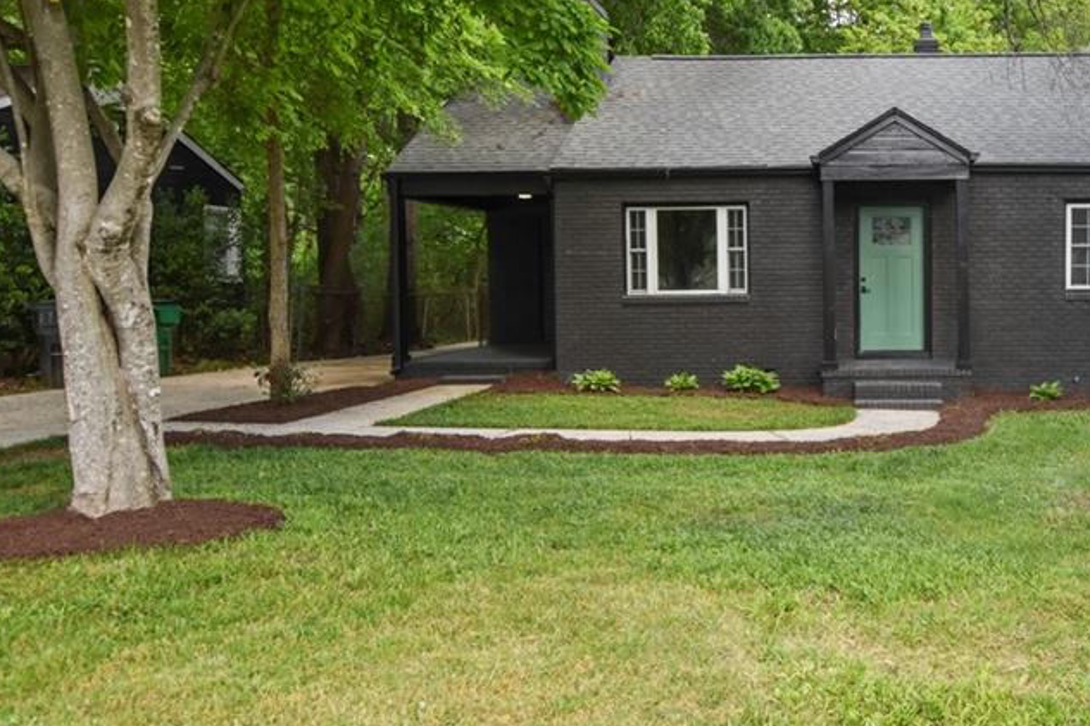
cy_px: 295
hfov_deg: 52.9
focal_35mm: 34
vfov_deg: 38.7
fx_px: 1029
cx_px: 836
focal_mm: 14
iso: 160
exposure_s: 1/125
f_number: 5.6
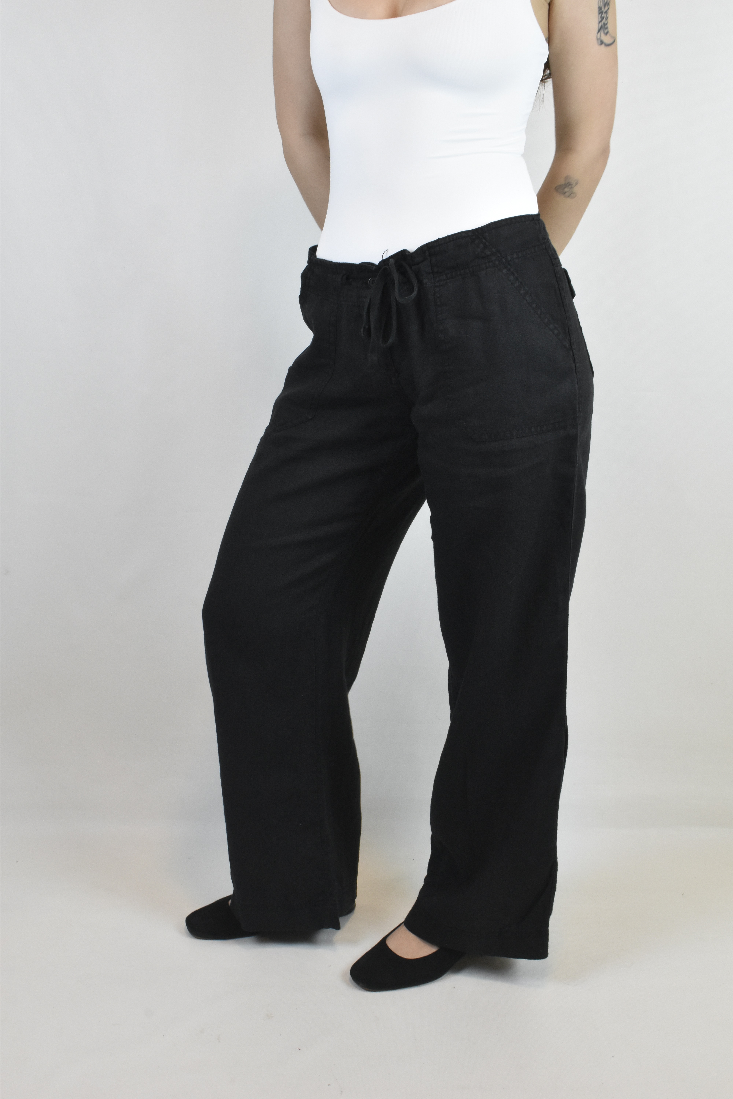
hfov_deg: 28.9
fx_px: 1420
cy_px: 550
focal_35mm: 46
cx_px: 366
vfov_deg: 42.3
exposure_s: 1/30
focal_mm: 31
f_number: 18
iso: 1600
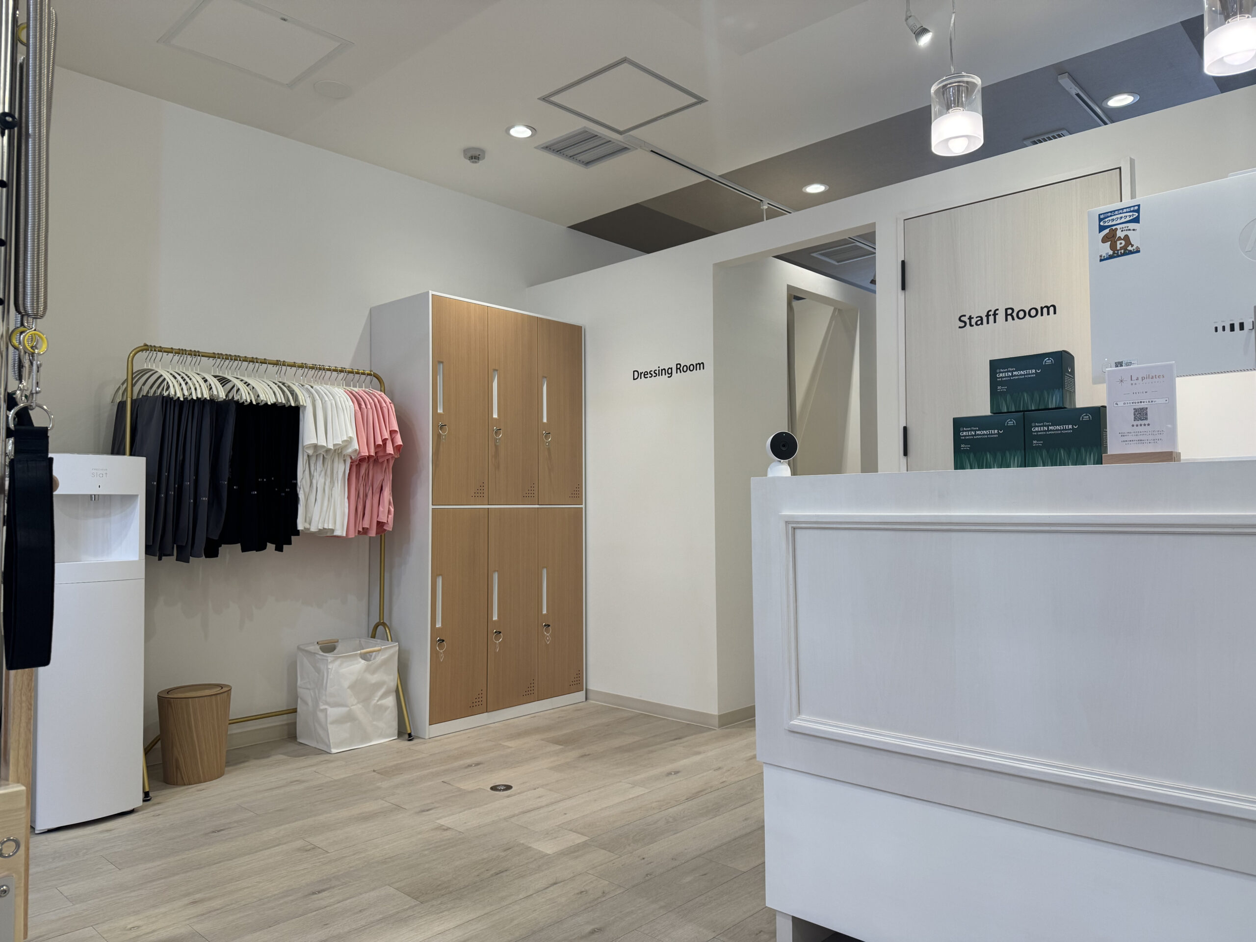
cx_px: 628
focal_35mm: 24
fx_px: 871
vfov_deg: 56.8
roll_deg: +0.9
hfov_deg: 71.6
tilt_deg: +2.3
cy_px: 471
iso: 100
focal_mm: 6.76
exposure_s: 1/100
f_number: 1.78
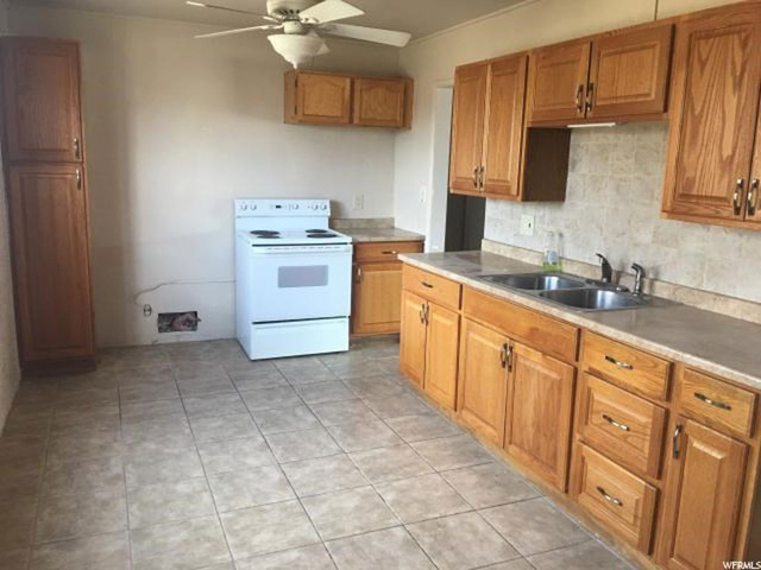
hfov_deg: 61.7
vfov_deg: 48.2
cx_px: 380
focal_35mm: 29
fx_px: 638
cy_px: 285
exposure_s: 1/30
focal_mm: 4.15
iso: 32
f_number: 2.2
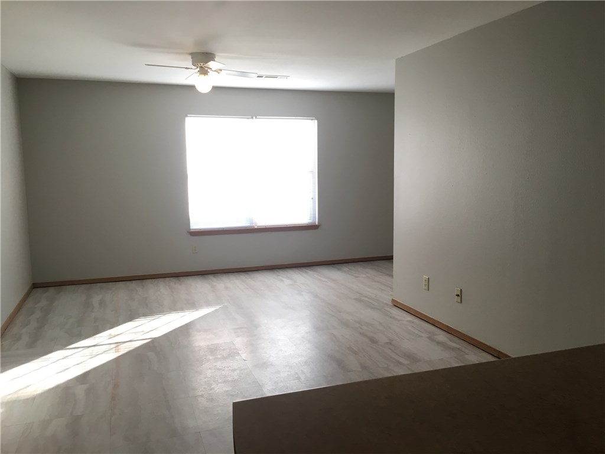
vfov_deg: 48.2
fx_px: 507
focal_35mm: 29
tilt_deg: -7.3
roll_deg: +1.6
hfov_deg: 61.7
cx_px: 302
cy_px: 227
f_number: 2.2
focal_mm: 4.15
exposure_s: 1/40
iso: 25
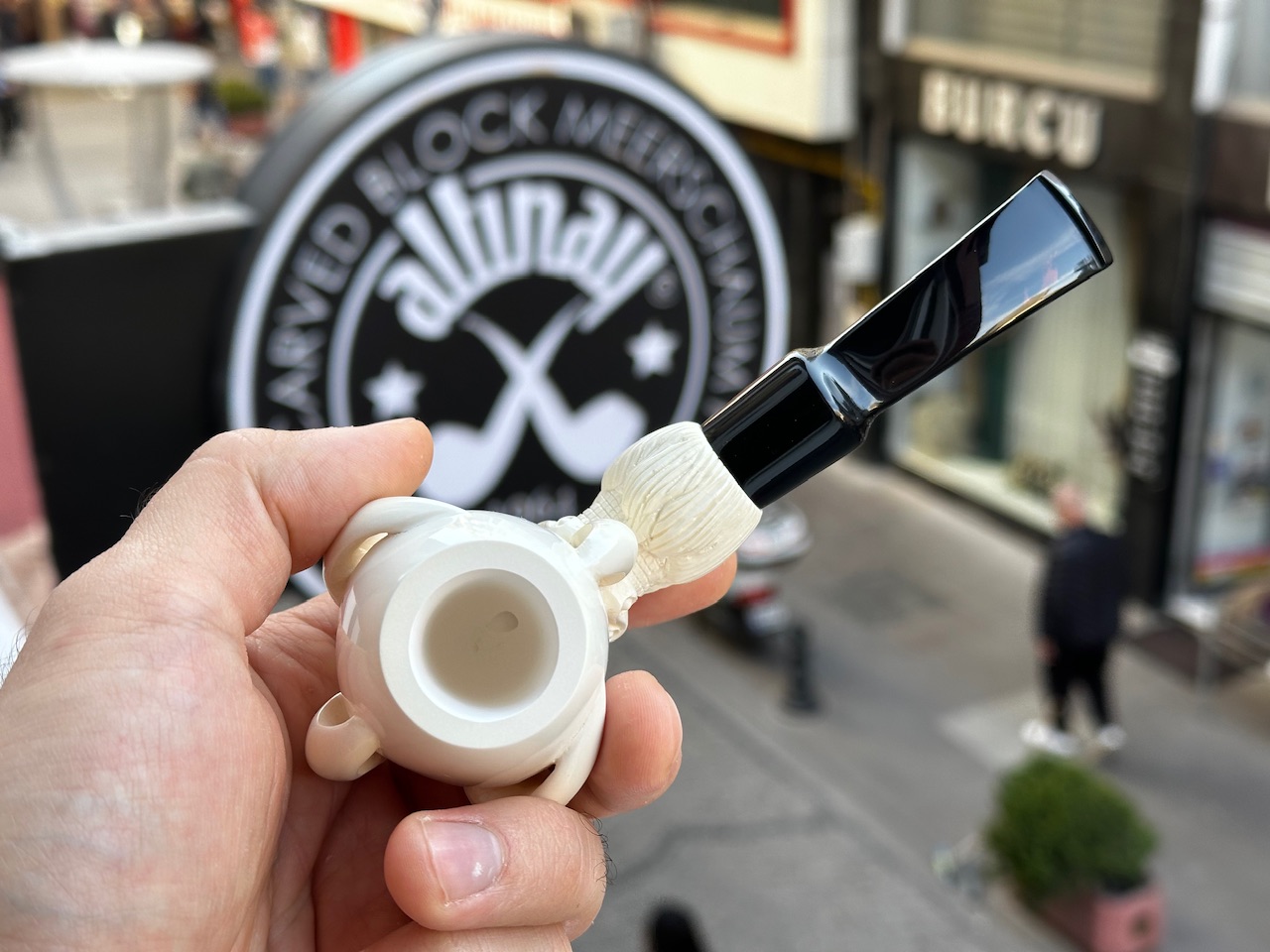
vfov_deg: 30.3
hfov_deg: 39.7
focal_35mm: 48
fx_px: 1761
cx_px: 635
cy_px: 476
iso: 50
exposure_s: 1/218
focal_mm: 6.86
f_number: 1.78
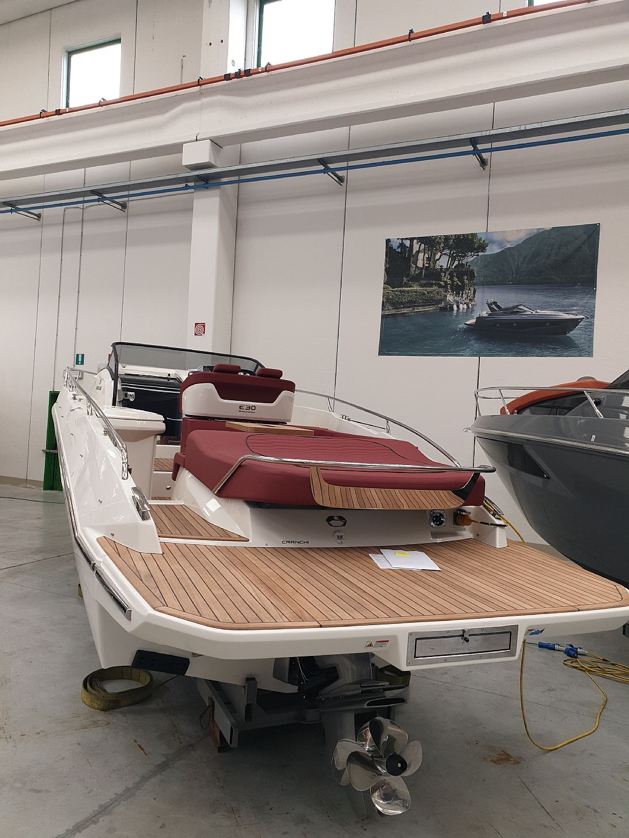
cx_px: 314
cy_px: 419
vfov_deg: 67.3
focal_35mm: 26
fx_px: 630
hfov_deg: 53.1
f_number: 2.4
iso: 64
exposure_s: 1/100
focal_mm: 4.3
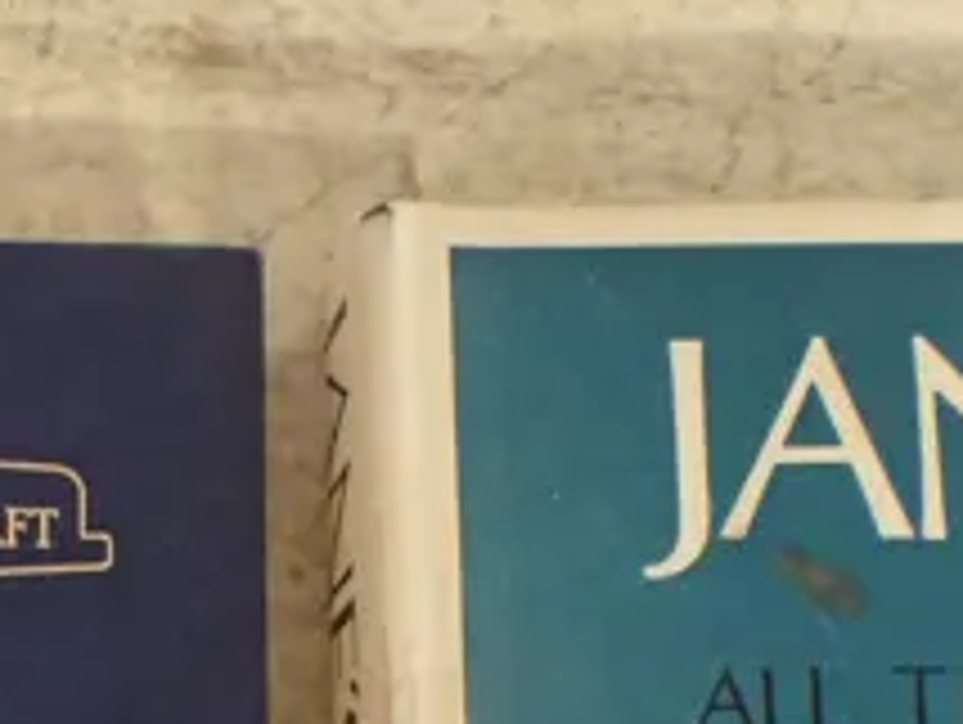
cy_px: 895
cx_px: -171
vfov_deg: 12.9
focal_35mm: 112
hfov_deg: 16.8
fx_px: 3119
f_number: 2.3
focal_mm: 5.5
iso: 800
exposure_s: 1/40
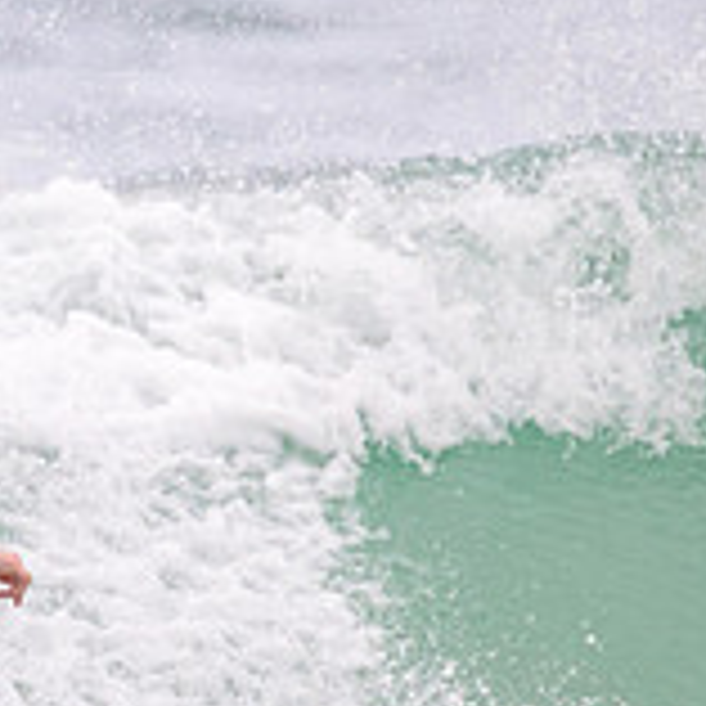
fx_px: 61655
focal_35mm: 2672
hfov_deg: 0.7
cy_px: 653
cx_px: -251
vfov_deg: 0.7
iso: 1600
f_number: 11
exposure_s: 1/1250
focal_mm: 800
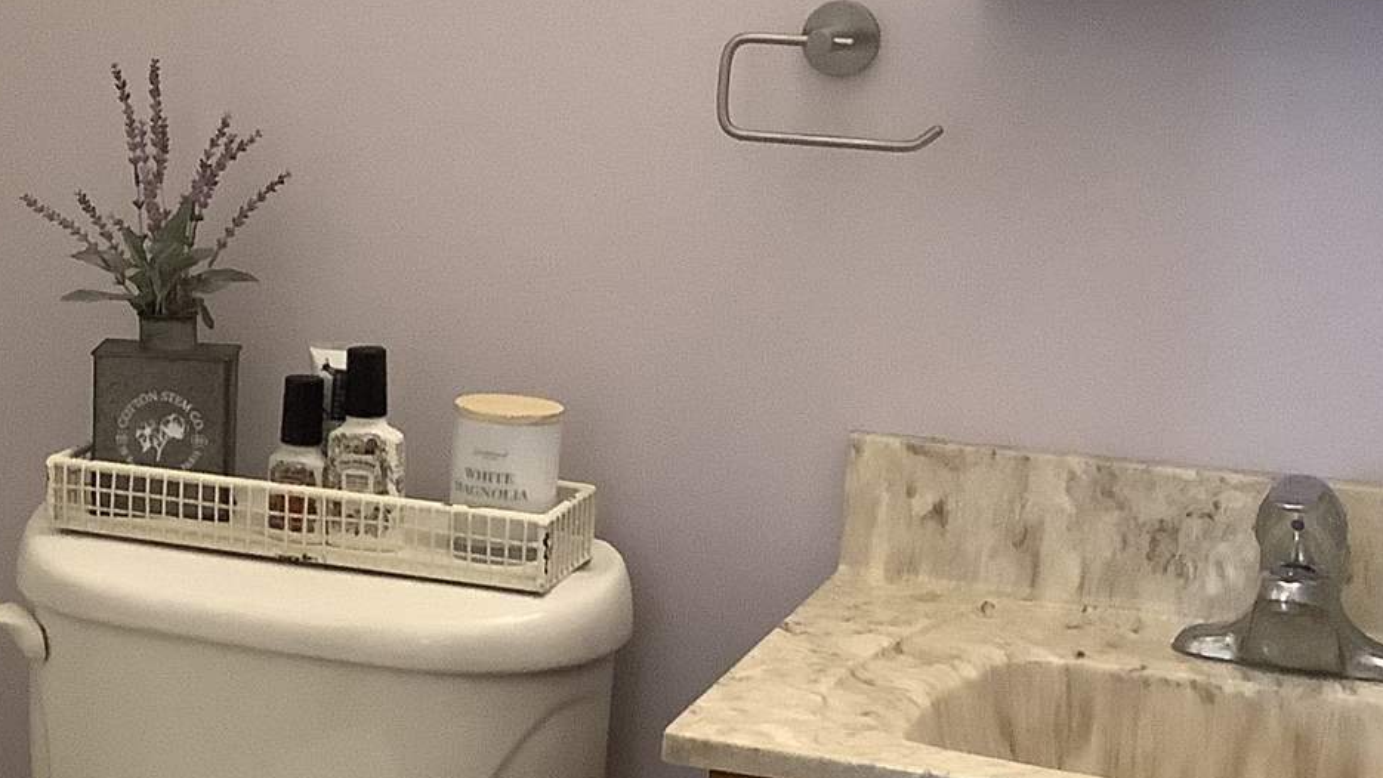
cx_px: 216
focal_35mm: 74
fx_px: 2714
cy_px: 362
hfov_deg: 27.8
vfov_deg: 16.3
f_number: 2.4
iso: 250
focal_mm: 3.3
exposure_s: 1/60
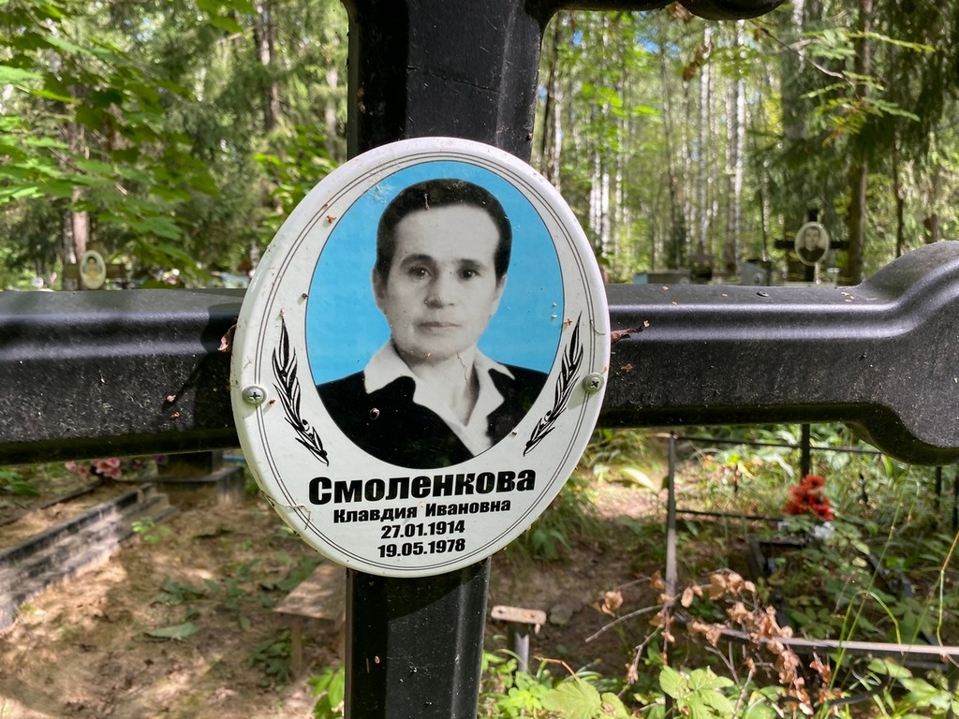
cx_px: 480
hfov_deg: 67.3
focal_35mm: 26
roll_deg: +1.2
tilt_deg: -11.9
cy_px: 360
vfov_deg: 53.1
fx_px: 720
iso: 32
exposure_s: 1/122
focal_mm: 4.25
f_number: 1.8
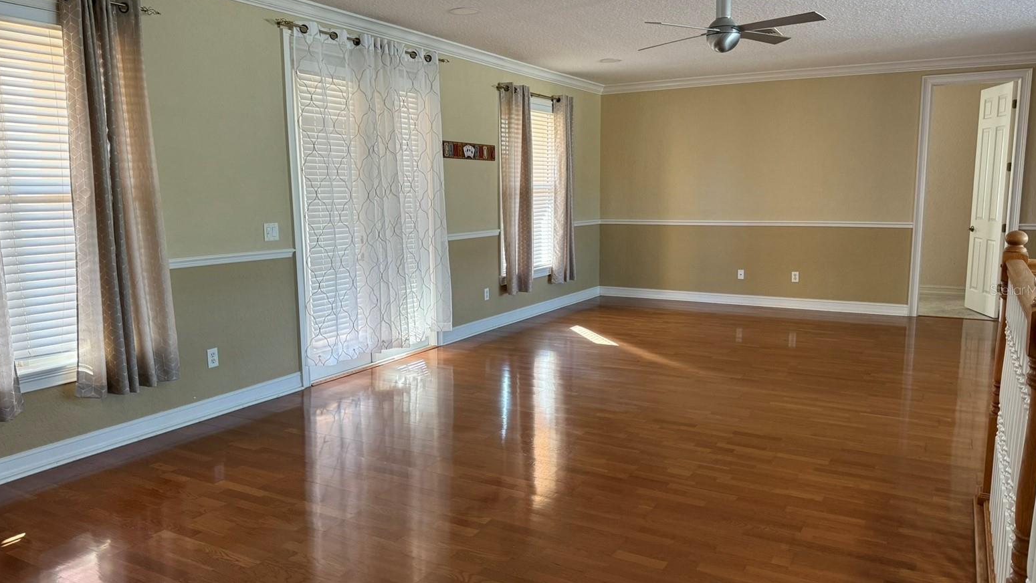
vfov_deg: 42.9
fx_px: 742
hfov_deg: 69.8
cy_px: 289
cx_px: 518
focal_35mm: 27
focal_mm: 6.76
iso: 200
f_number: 1.78
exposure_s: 1/120
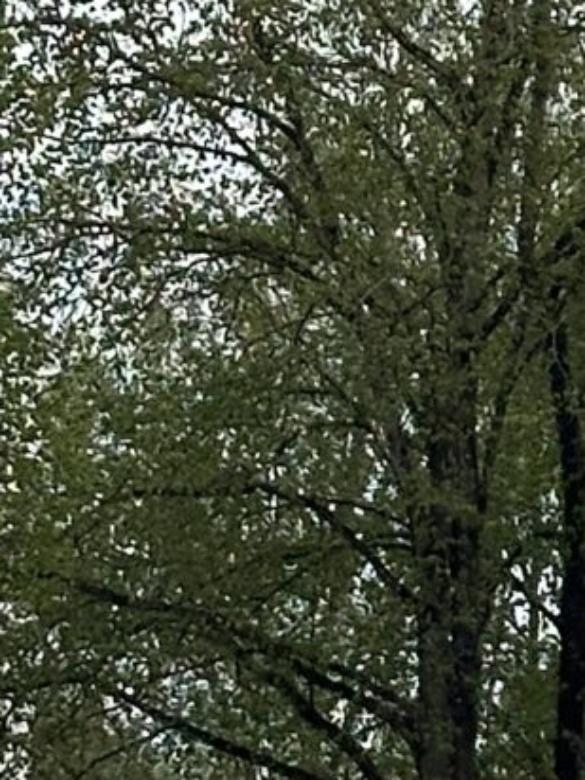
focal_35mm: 298
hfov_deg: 4.8
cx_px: 1768
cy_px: 197
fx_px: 6715
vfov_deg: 6.6
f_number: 1.78
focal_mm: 6.86
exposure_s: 1/2532
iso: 64
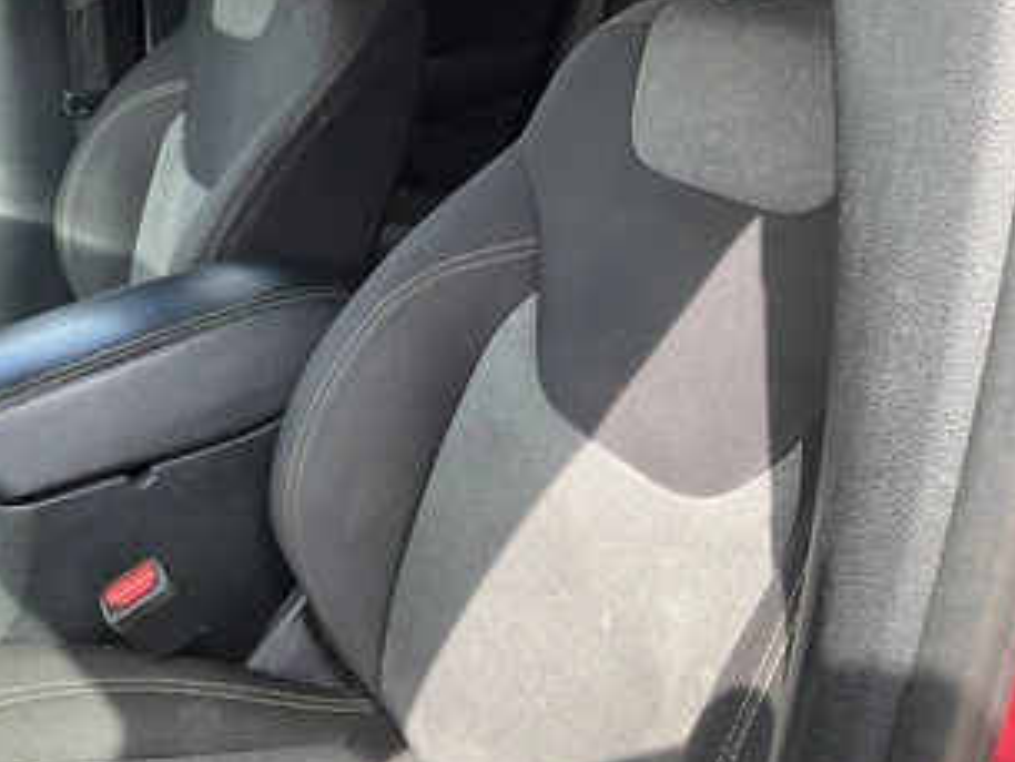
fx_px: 1115
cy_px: 296
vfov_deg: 37.6
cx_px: 413
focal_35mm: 38
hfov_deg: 48.7
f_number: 1.8
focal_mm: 3
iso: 32
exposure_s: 1/126
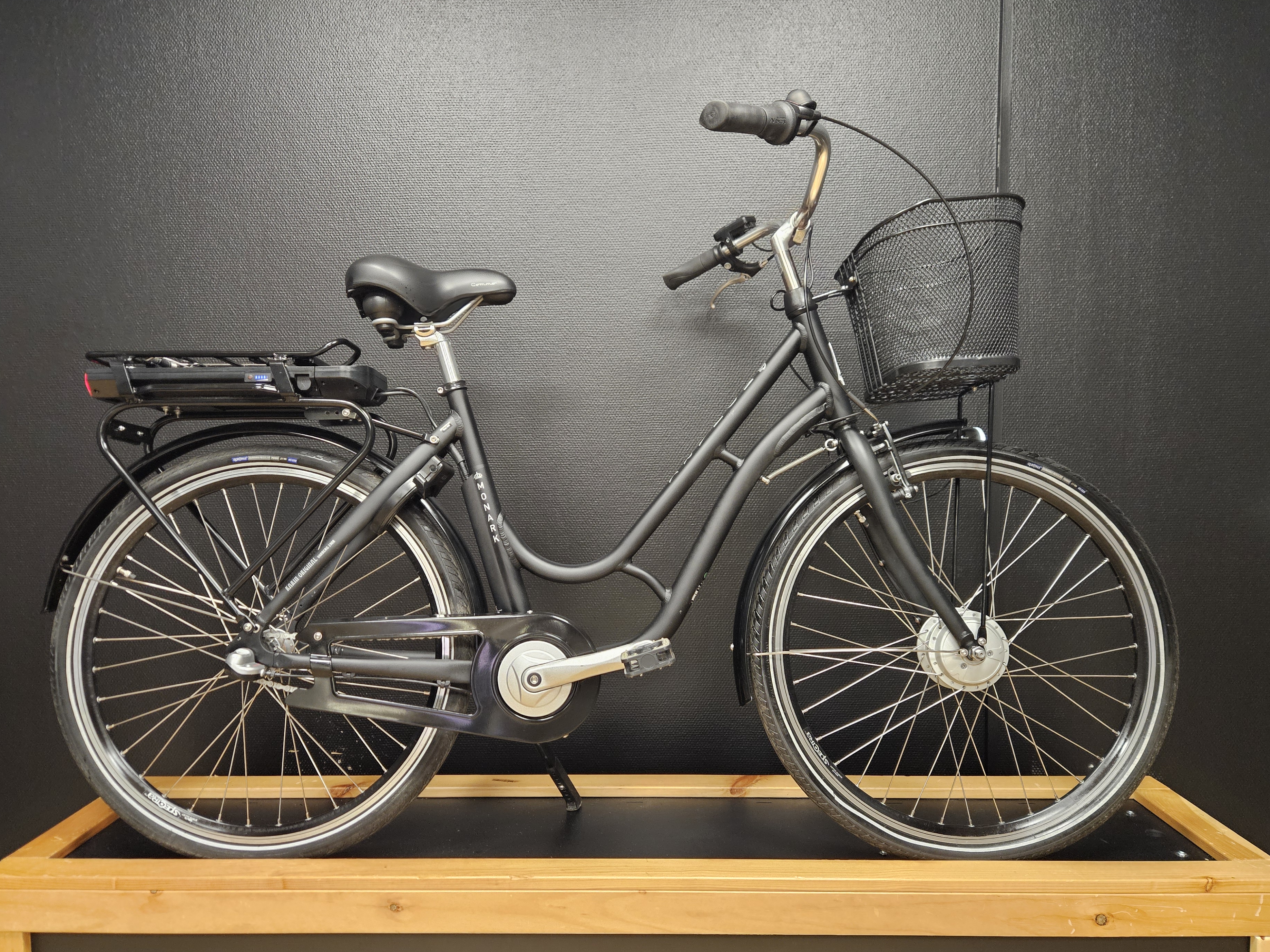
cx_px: 631
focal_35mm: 25
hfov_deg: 69.4
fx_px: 917
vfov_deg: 54.8
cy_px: 507
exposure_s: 1/100
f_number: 1.8
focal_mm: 5.4
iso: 800
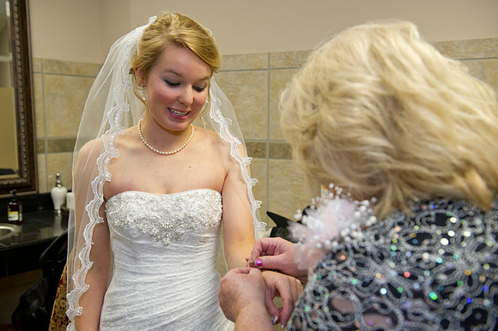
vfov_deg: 36.8
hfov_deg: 53.2
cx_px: 249
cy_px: 166
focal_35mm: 36
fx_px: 498
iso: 1250
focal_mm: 36
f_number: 4
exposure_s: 1/125
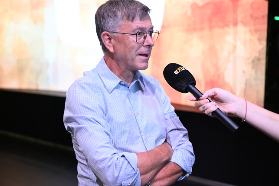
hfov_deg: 44.5
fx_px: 341
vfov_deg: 30.5
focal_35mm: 44
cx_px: 138
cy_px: 92
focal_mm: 41
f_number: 2.8
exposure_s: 1/125
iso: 1000
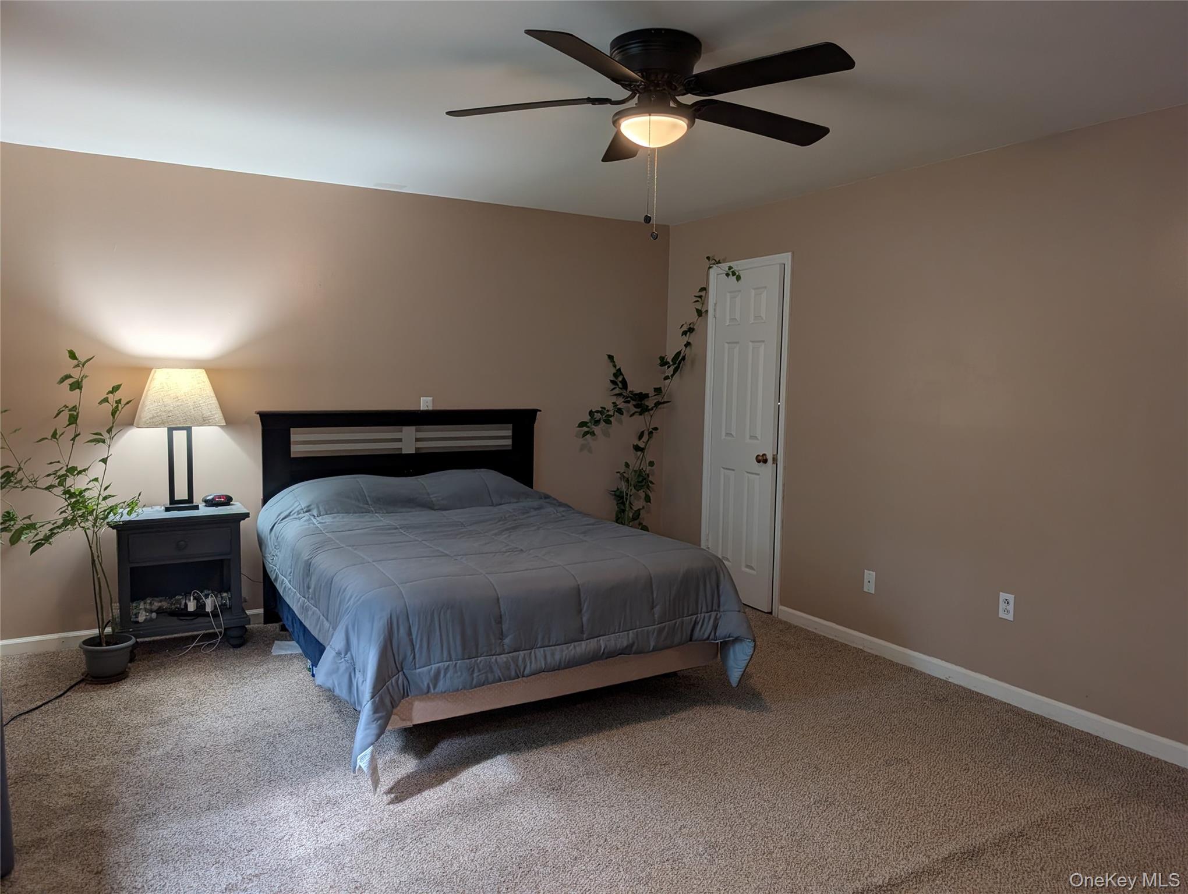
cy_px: 447
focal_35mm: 24
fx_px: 825
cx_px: 594
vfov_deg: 56.9
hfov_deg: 71.5
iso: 22
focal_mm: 6.9
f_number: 1.68
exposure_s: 1/71.1
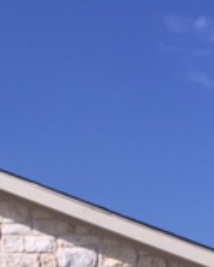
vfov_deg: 15.6
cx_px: 72
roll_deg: +0.2
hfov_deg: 13.2
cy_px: 345
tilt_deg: +5.5
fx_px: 926
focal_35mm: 117
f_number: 2.2
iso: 32
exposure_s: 1/3968
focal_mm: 4.15
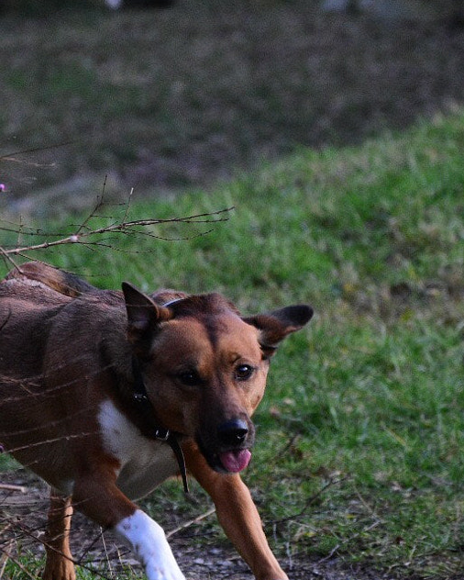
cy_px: 430
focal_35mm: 374
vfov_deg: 5.2
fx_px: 6420
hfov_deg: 4.1
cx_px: 110
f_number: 5.6
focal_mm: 105
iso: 2000
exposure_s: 1/1000
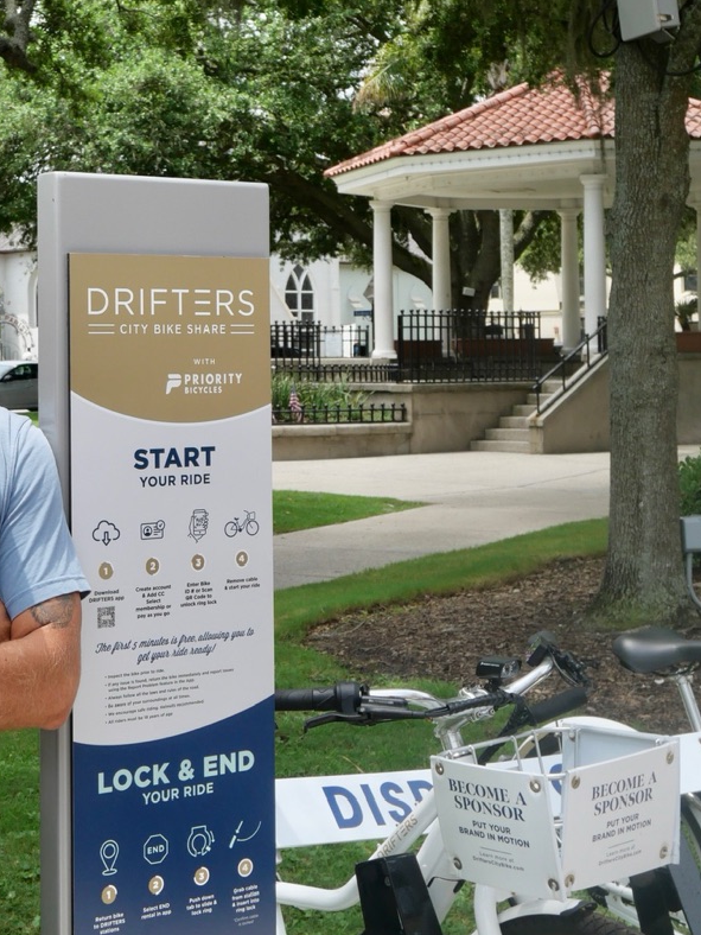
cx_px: 147
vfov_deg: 28.0
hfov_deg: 21.1
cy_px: 299
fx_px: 1863
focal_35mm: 69
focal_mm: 17
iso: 200
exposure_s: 1/500
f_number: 5.6
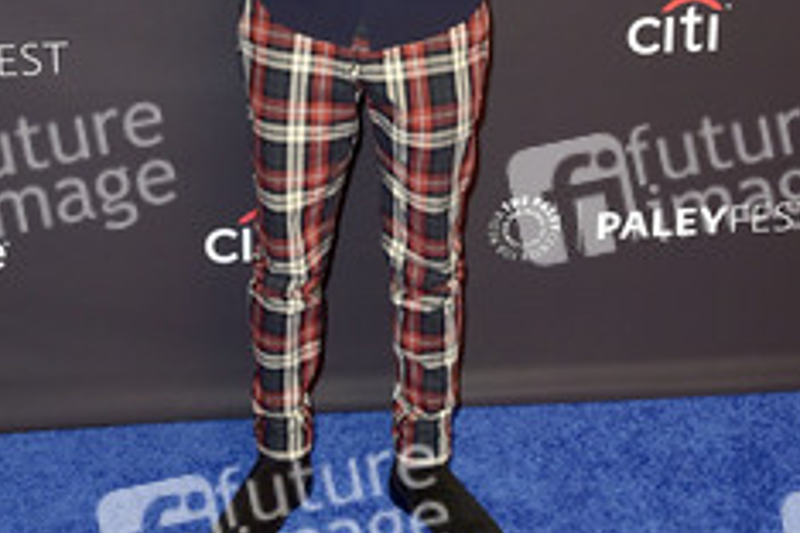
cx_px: 374
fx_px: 1444
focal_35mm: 65
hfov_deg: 31.0
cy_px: 14
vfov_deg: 20.3
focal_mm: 38
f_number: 6.3
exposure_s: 1/250
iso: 250
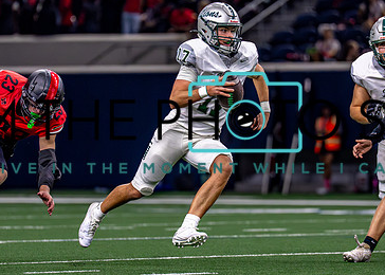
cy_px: 144
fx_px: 4669
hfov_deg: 4.7
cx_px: 210
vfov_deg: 3.4
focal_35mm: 427
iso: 4000
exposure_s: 1/2000
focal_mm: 200
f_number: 2.8
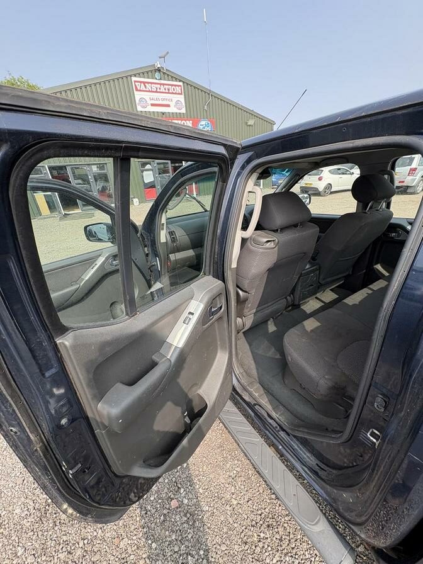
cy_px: 282
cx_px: 212
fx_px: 228
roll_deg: +1.3
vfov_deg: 102.1
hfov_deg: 85.7
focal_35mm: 14
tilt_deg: -23.8
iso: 64
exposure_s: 1/349
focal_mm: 2.22
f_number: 2.2
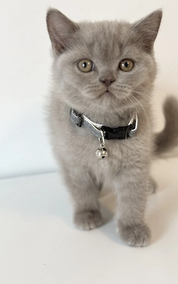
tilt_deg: -17.0
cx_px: 98
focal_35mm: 56
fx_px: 435
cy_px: 142
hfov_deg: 23.1
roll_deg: +0.5
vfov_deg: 36.3
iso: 80
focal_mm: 5.96
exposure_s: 1/60
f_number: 1.6
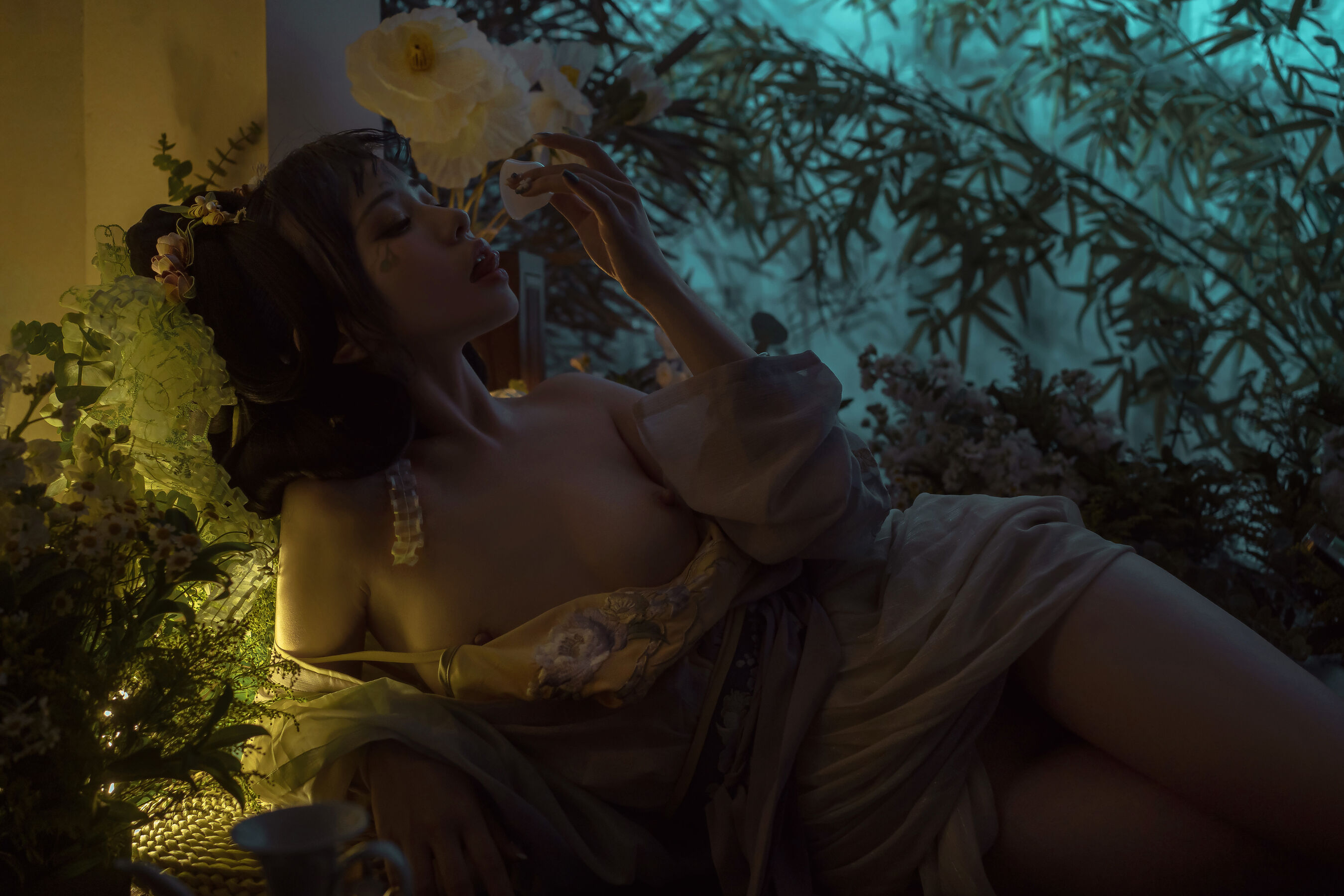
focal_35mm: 35
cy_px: 448
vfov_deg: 37.9
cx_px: 672
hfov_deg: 54.4
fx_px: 1307
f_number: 3.5
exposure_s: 1/40
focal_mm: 35
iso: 640
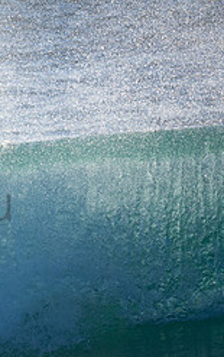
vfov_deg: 1.2
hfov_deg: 0.7
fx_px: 17453
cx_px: -142
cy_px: 187
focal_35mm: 1792
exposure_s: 1/1250
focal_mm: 500
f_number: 5.6
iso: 280
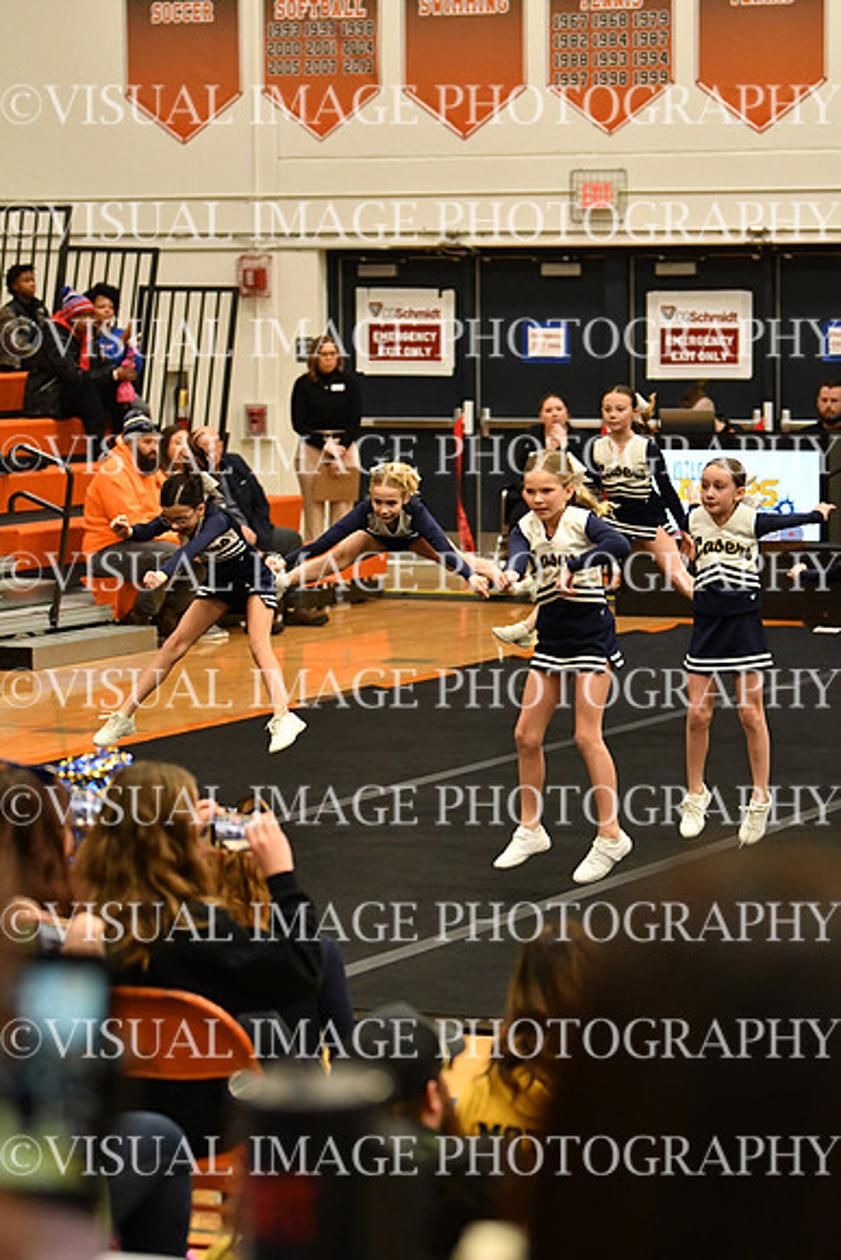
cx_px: 420
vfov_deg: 15.9
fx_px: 4517
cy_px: 630
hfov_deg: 10.6
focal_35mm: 129
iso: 4000
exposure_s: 1/800
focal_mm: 86
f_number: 2.8
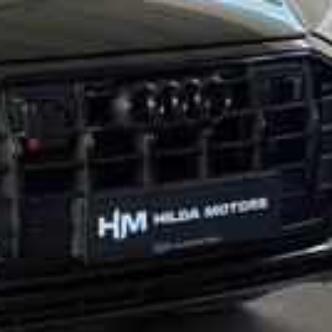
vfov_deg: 11.2
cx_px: -164
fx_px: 1682
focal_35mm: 155
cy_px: 37
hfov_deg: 10.9
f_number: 1.78
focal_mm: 6.76
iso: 64
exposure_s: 1/124
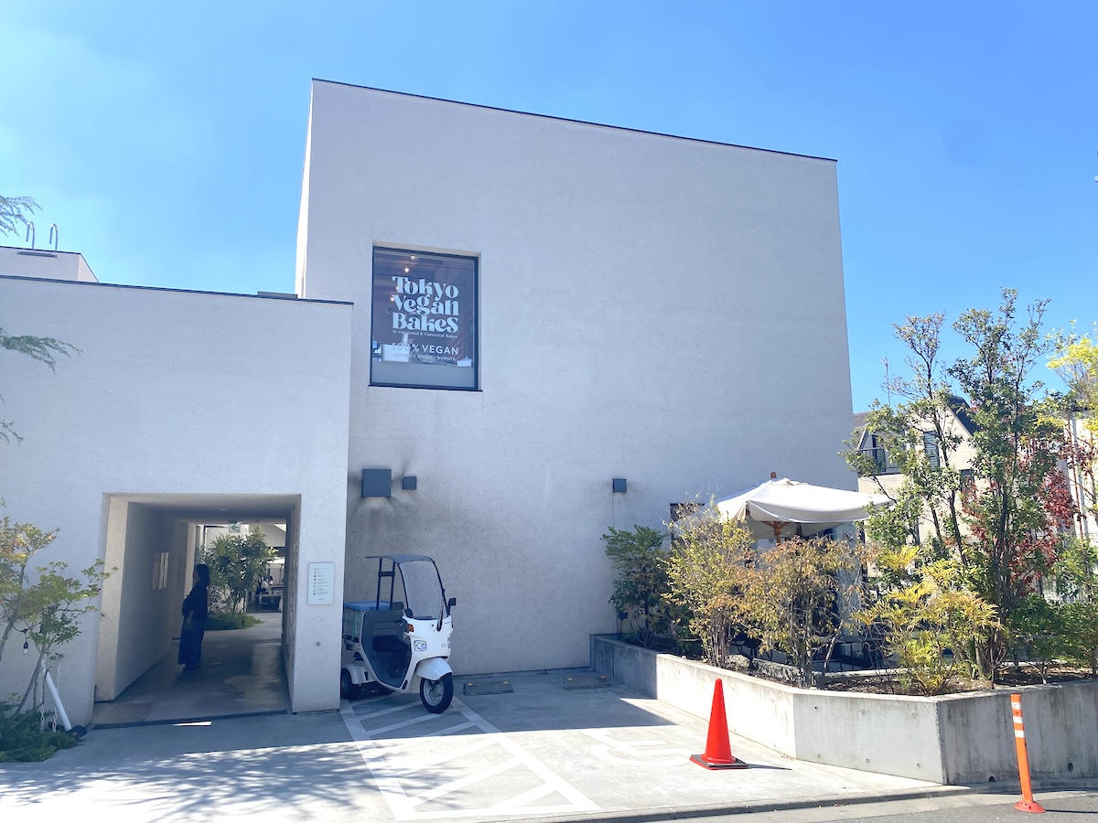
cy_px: 412
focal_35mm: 26
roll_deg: +1.5
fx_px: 825
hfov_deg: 67.3
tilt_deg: +8.6
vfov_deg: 53.1
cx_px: 549
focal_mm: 4.25
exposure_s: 1/2268
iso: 32
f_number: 1.8
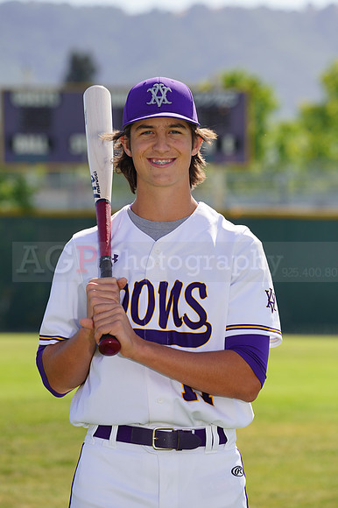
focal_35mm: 250
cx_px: 169
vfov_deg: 8.2
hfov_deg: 5.5
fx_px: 3525
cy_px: 254
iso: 100
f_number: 8
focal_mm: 250
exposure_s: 1/250
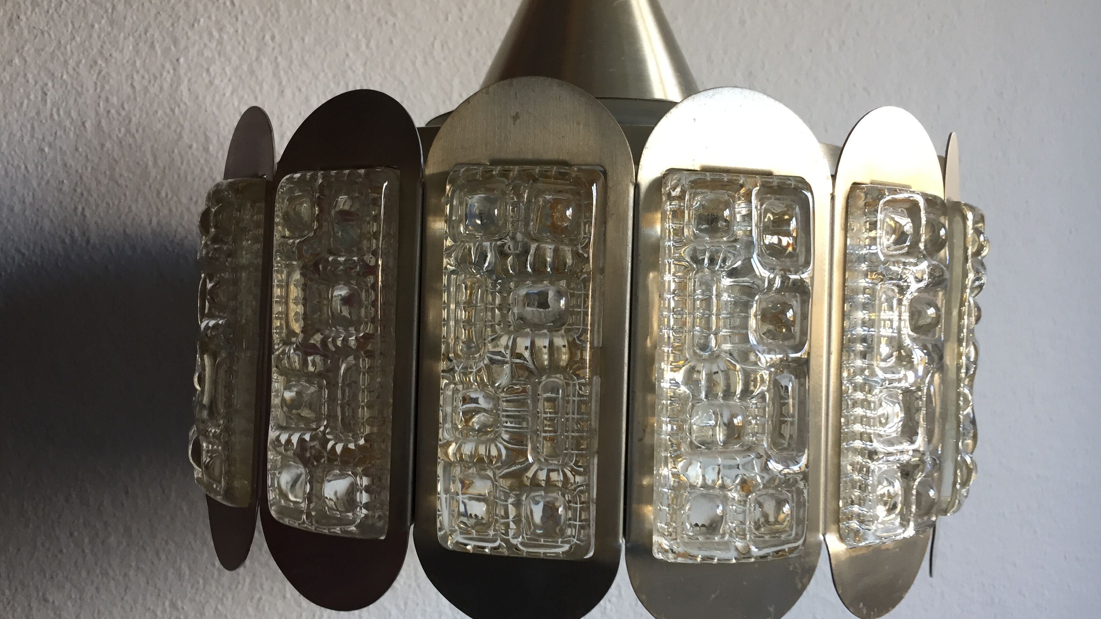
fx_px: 934
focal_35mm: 32
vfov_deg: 36.7
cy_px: 328
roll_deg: -2.7
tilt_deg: -2.4
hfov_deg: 61.0
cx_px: 557
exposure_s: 1/33
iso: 80
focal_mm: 4.15
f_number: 2.2
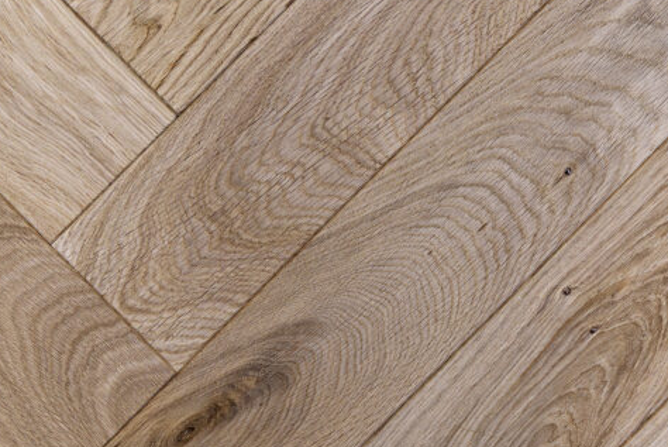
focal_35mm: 95
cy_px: 337
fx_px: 1764
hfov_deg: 21.3
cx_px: 497
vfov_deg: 14.4
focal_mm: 44
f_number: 5
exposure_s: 1/50
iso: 500
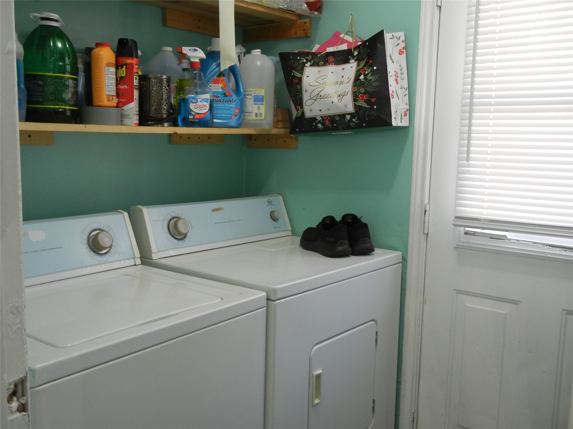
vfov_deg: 41.8
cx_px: 286
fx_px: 563
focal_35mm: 34
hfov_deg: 54.0
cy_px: 214
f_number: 3.6
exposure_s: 1/30
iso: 353
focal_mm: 6.2
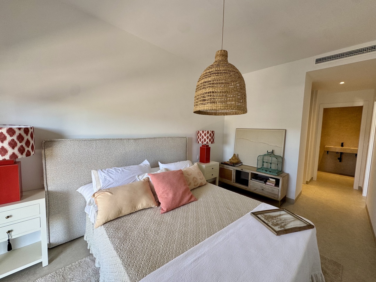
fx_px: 152
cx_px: 188
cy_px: 141
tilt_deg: -4.6
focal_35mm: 14
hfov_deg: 102.1
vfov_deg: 85.7
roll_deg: -1.8
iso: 125
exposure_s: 1/99
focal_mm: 2.22
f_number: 2.2
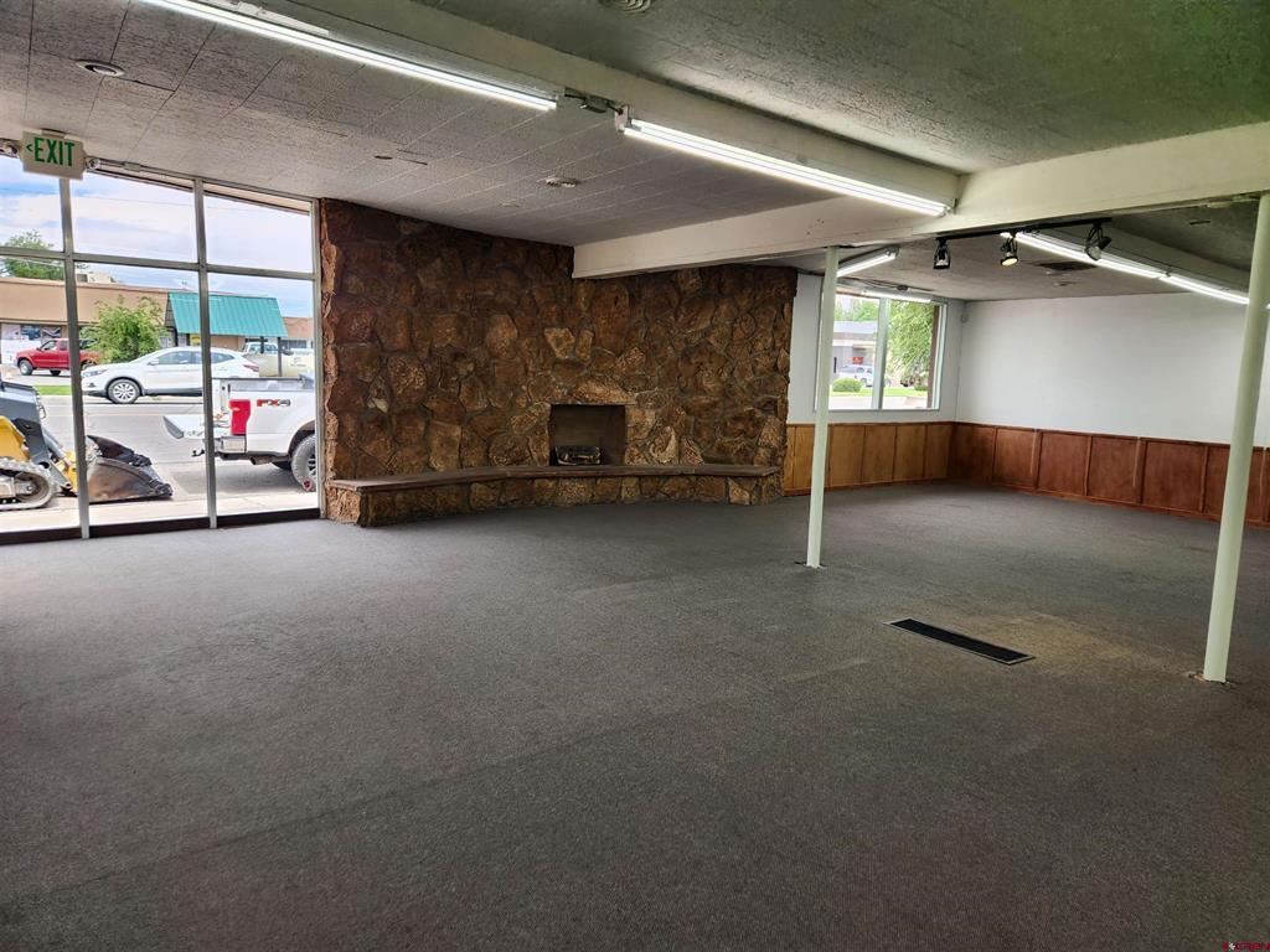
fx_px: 844
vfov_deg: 58.9
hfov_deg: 73.9
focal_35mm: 23
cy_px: 476
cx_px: 635
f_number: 1.8
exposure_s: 1/120
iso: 40
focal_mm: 5.4
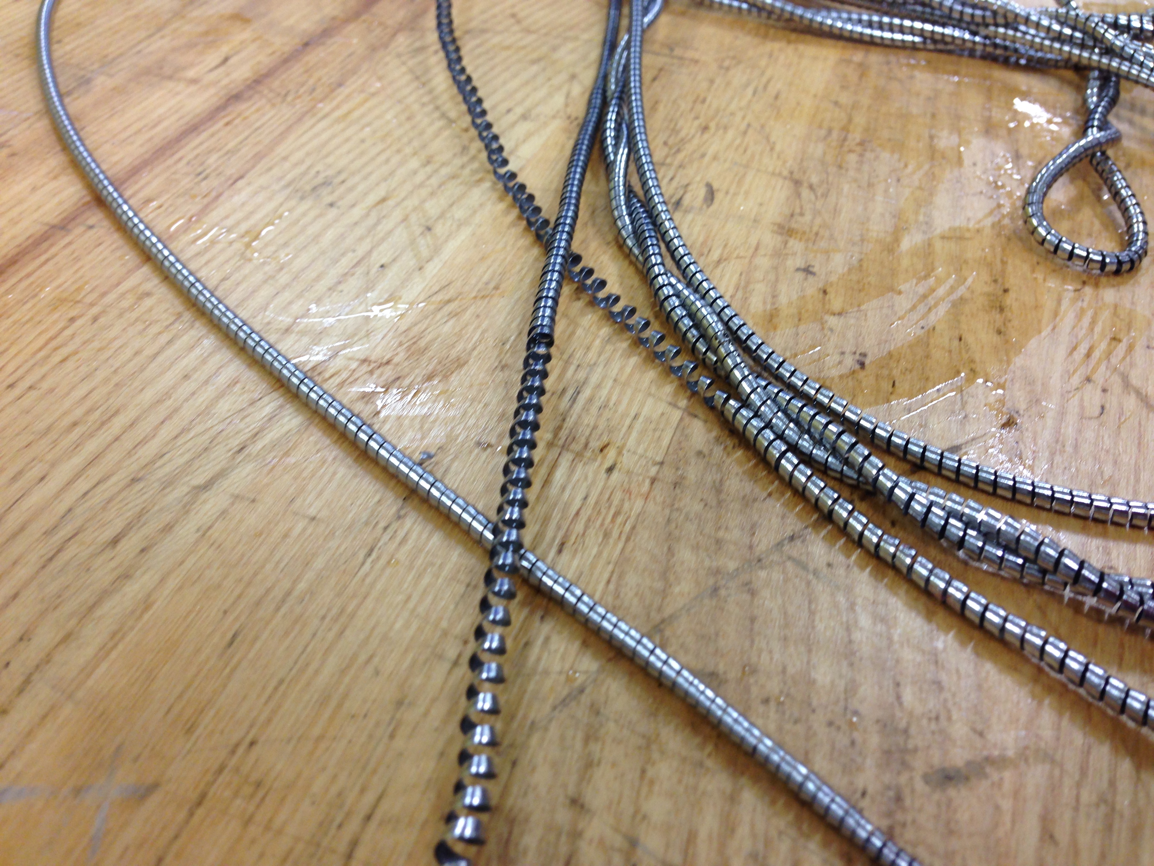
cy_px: 433
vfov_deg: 42.9
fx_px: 1100
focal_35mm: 33
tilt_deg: -40.6
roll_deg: +0.1
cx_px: 577
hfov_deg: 55.4
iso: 50
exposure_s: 1/30
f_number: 2.4
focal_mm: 4.12
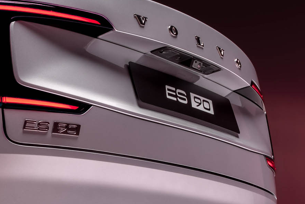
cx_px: 58
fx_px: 916
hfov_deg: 18.7
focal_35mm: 108
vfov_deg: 12.6
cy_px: 191
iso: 100
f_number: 16
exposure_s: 2.5
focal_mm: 50
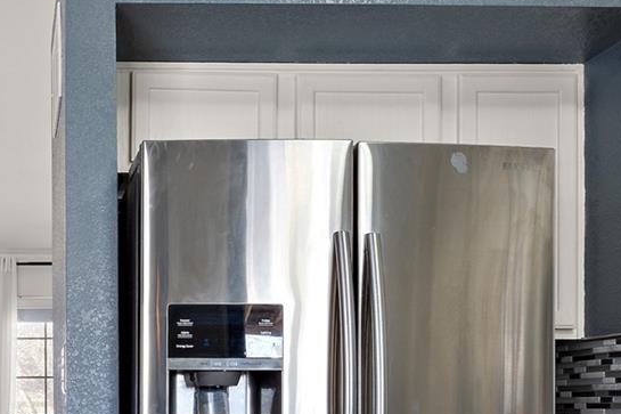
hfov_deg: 37.6
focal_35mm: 48
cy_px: 372
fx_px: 836
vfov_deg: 26.9
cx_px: 43
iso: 100
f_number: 16
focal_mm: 11
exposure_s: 2.5
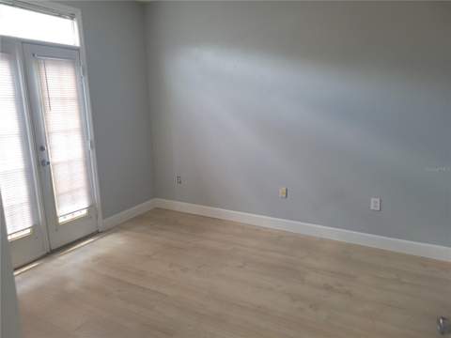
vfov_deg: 53.1
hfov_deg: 67.3
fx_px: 339
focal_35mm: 26
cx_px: 226
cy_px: 169
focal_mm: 5.4
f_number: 1.8
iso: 200
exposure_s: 1/120
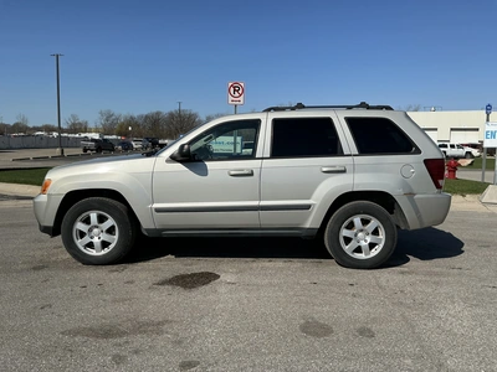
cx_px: 248
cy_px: 186
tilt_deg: -3.5
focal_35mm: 28
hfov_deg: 63.4
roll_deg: -1.5
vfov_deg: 49.7
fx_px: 402
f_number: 1.8
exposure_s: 1/3125
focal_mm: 3
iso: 25
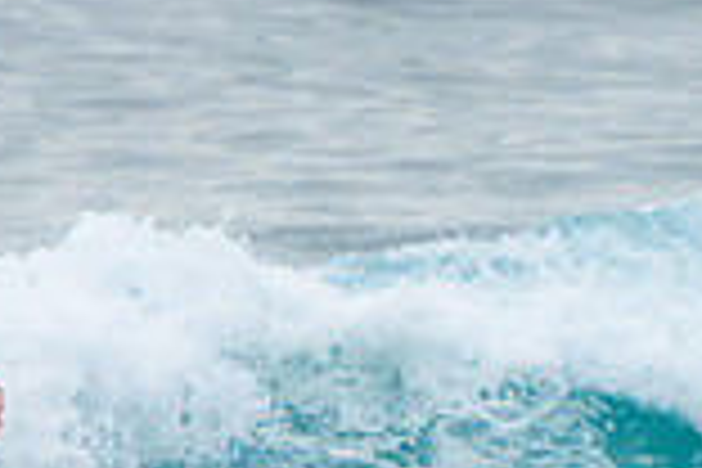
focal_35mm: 2049
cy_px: 511
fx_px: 39952
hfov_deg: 1.0
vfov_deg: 0.7
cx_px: 117
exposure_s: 1/1250
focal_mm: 400
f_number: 5.6
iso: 500
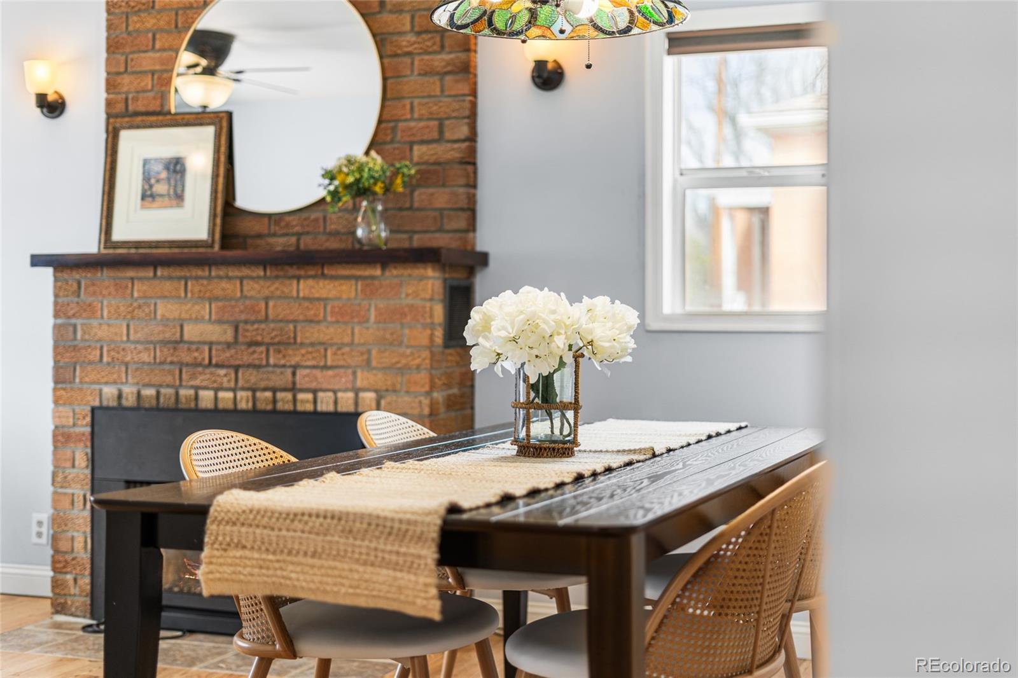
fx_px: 1414
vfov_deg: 27.0
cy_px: 339
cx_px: 509
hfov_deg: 39.6
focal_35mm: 50
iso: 100
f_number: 1.8
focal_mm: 50
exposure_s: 1/80
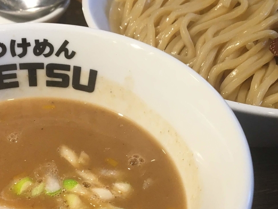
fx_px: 482
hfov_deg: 32.2
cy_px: 140
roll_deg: -3.0
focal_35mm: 60
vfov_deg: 24.3
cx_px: 126
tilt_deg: -42.8
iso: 40
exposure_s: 1/33
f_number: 2.2
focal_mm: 4.15
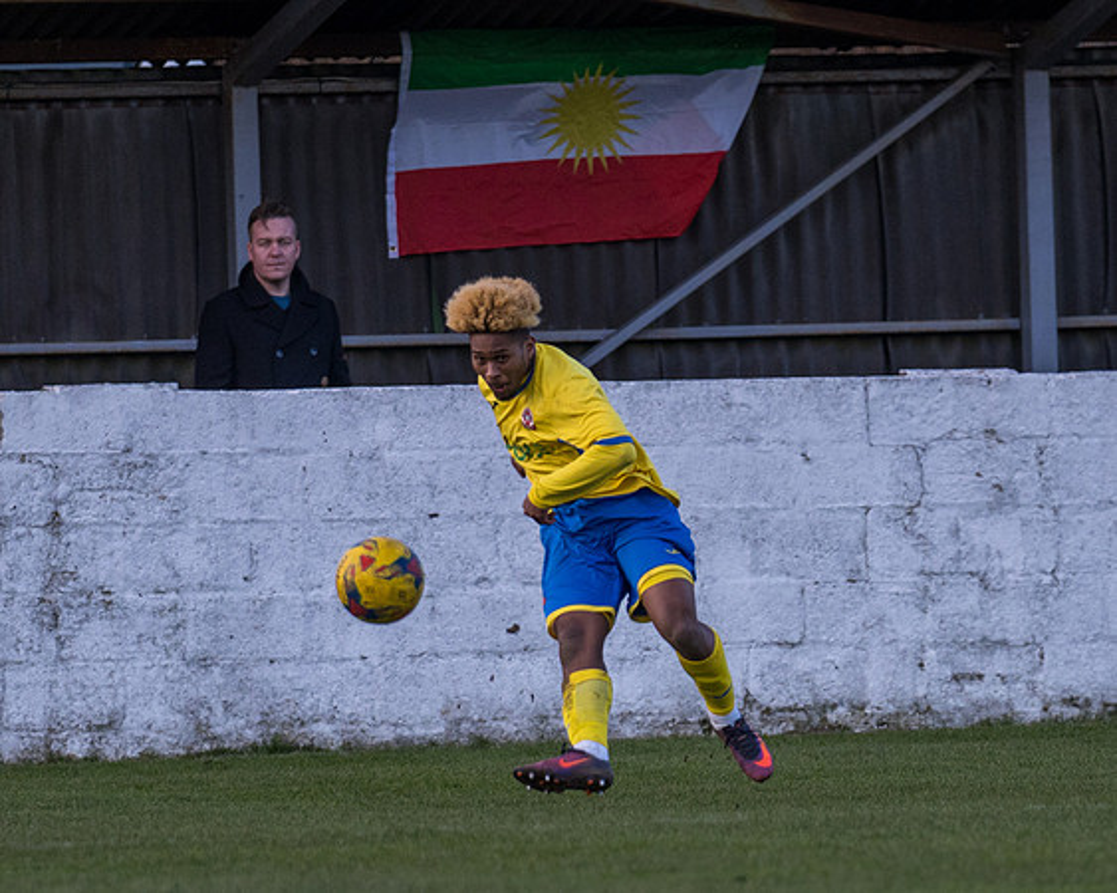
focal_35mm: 558
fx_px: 18430
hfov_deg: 3.5
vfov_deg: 2.8
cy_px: 598
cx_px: 641
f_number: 2.8
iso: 800
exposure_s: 1/1600
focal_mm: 187
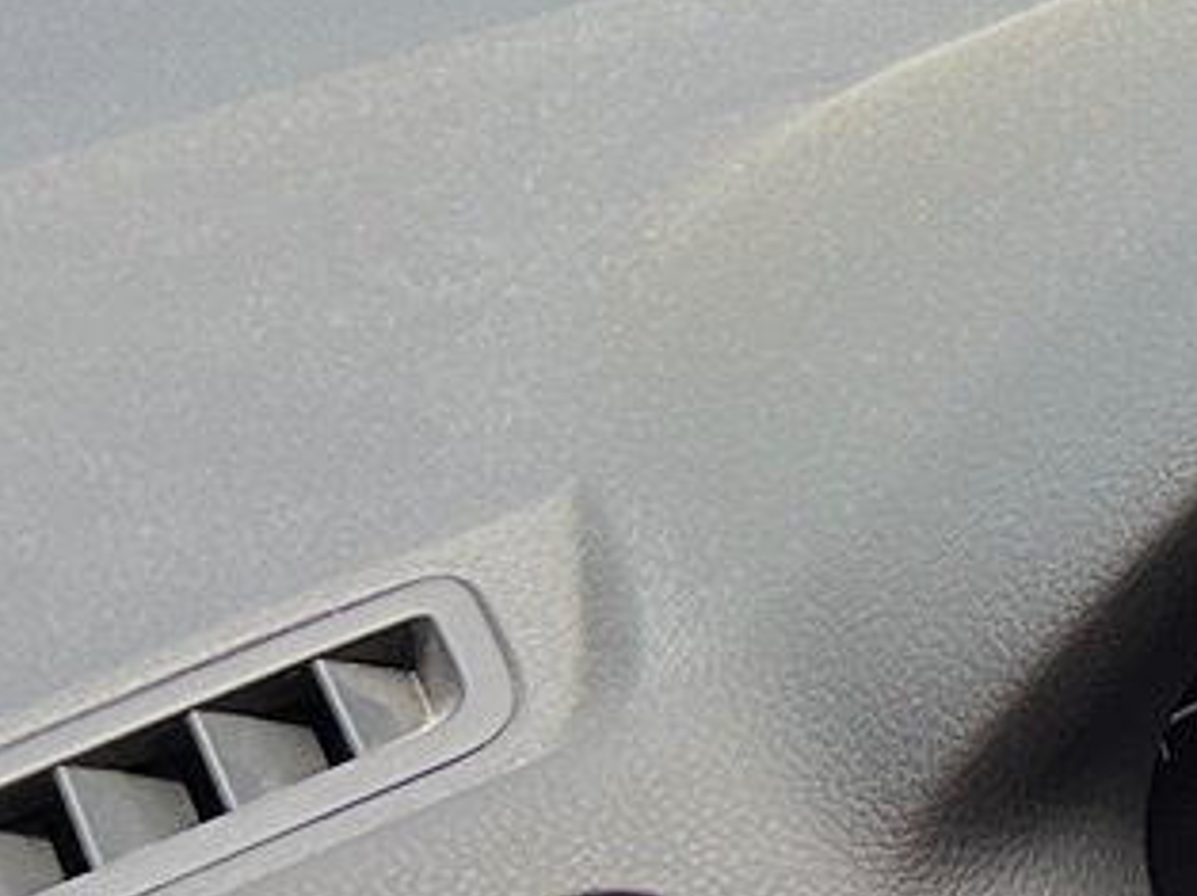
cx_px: 3713
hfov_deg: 9.2
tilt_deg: -28.0
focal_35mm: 167
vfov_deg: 8.7
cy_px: 1277
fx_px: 5770
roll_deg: -3.0
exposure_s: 1/327
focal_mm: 5.7
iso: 50
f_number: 1.5
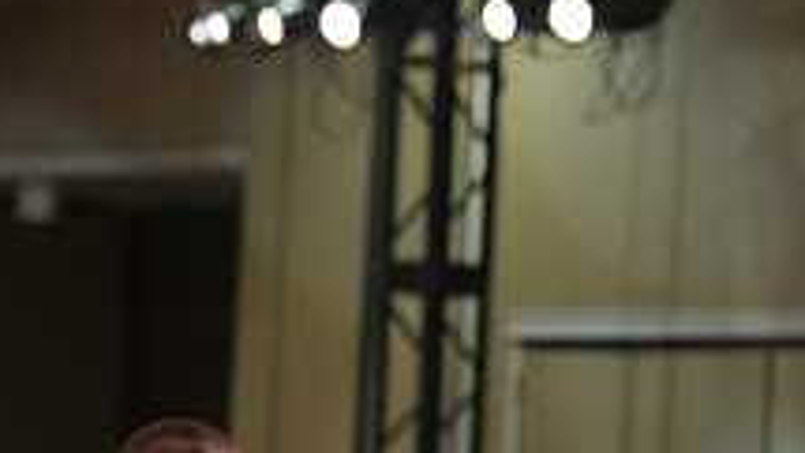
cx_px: 646
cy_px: 1003
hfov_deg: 4.5
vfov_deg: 2.5
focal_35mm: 483
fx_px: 10311
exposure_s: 1/200
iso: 4000
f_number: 5.6
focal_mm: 171
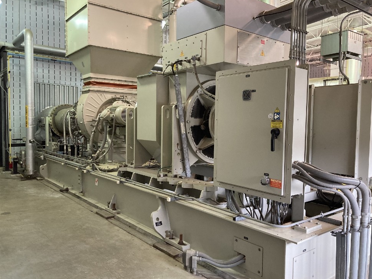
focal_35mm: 29
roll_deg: -1.9
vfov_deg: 48.2
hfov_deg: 61.7
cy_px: 141
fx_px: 312
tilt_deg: -1.9
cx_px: 192
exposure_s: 1/60
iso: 200
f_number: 1.8
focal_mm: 3.99
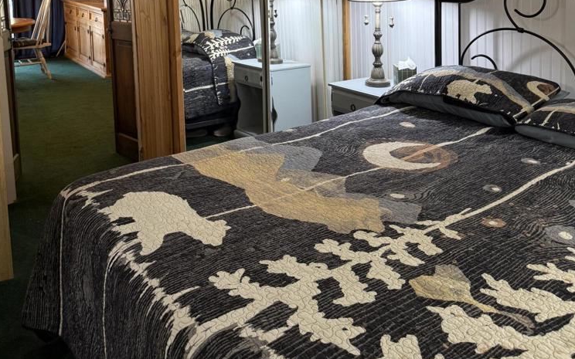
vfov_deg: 33.9
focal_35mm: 35
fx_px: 548
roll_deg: +2.2
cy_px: 21
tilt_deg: -4.8
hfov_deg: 55.3
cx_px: 280
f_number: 1.78
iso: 200
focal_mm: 6.76
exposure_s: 1/60
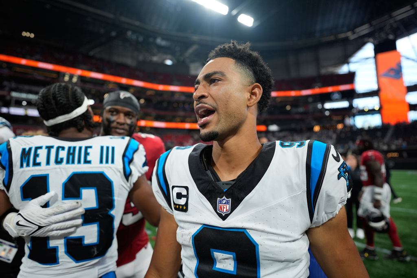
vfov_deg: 61.9
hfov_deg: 84.0
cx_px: 208
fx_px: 232
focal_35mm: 20
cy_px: 139
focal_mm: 20
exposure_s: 1/1600
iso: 500
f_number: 1.8
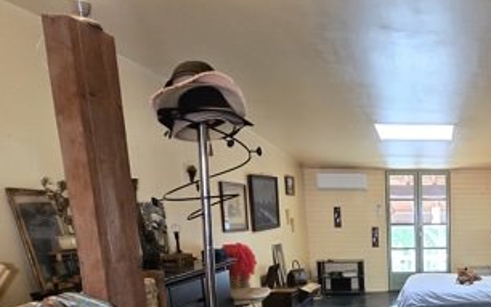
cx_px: 475
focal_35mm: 36
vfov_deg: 32.0
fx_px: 482
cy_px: 320
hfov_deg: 46.5
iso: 500
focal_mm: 2.2
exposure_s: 1/60
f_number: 2.2
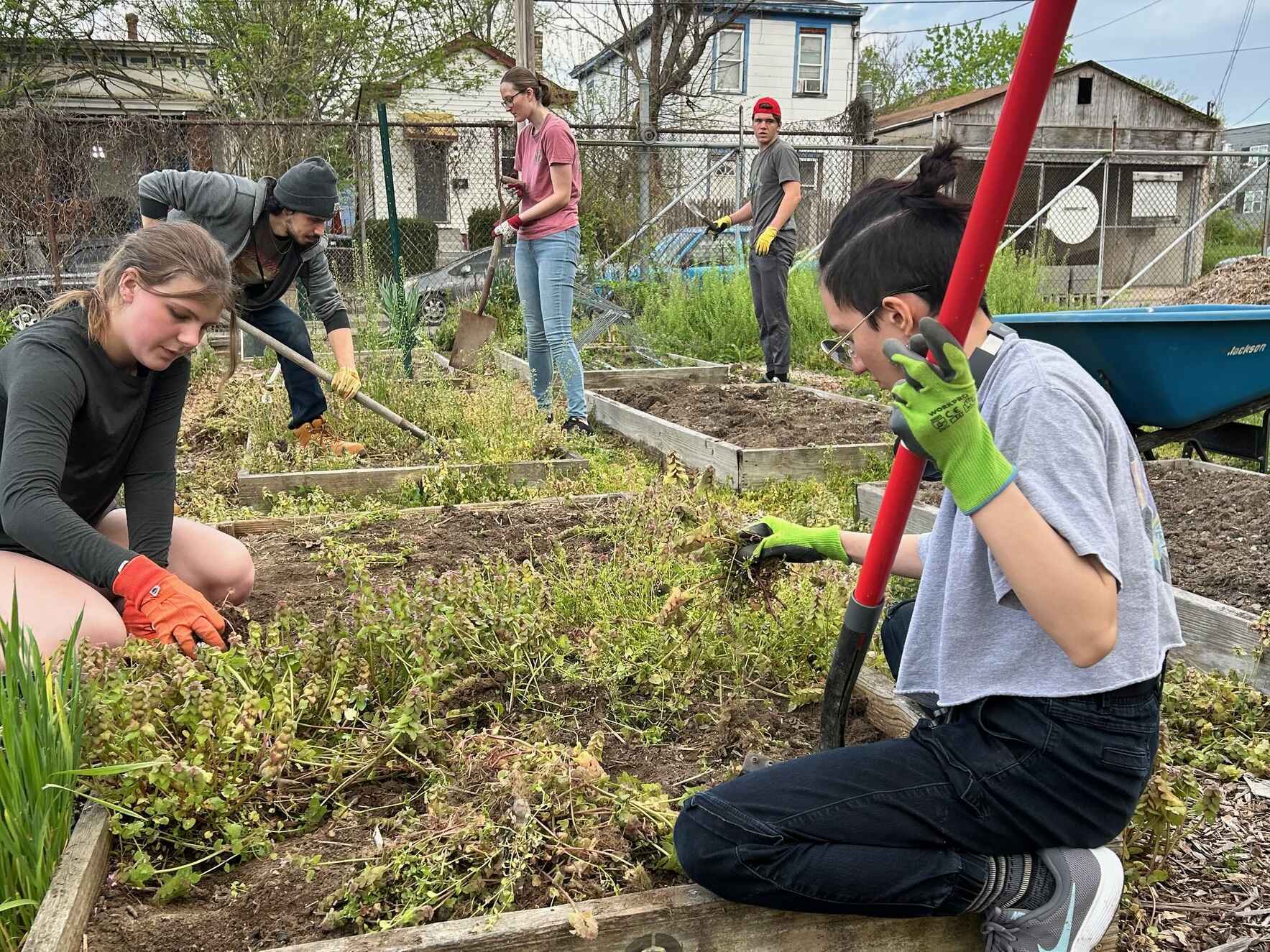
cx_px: 635
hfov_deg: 67.3
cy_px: 476
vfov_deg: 53.1
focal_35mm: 26
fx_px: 954
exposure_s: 1/526
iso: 50
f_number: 1.5
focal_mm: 5.7
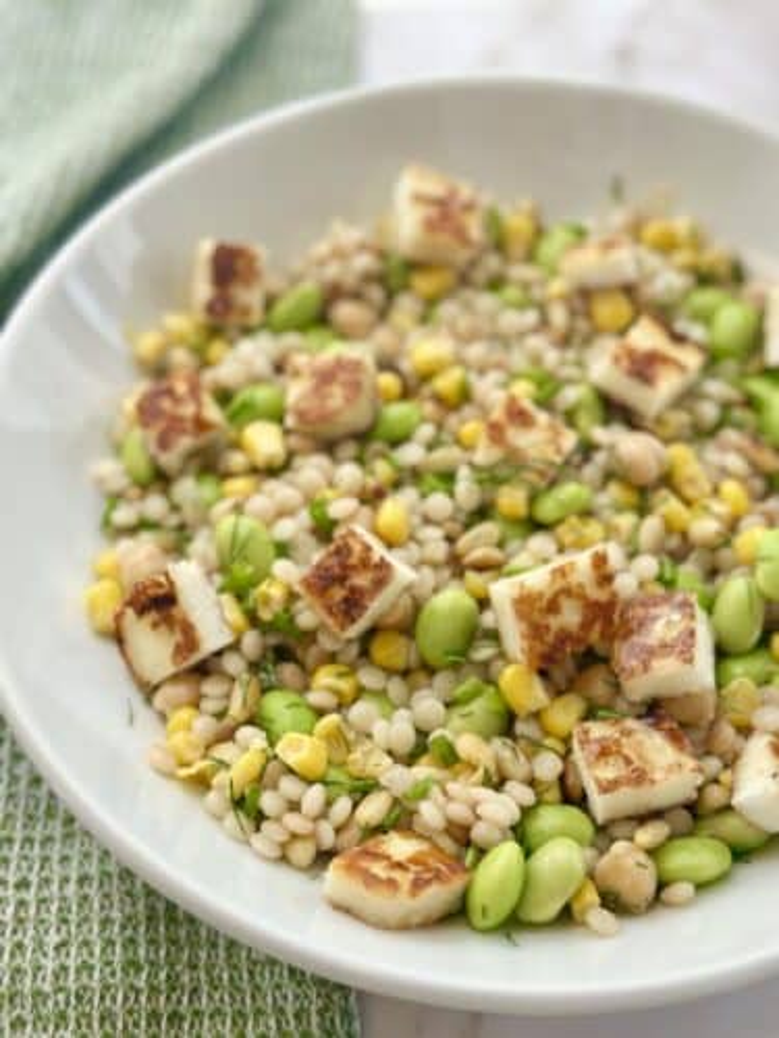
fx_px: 1440
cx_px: 390
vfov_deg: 39.7
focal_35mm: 48
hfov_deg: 30.3
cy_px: 519
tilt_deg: -56.8
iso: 80
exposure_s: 1/797
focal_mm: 6.86
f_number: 1.78
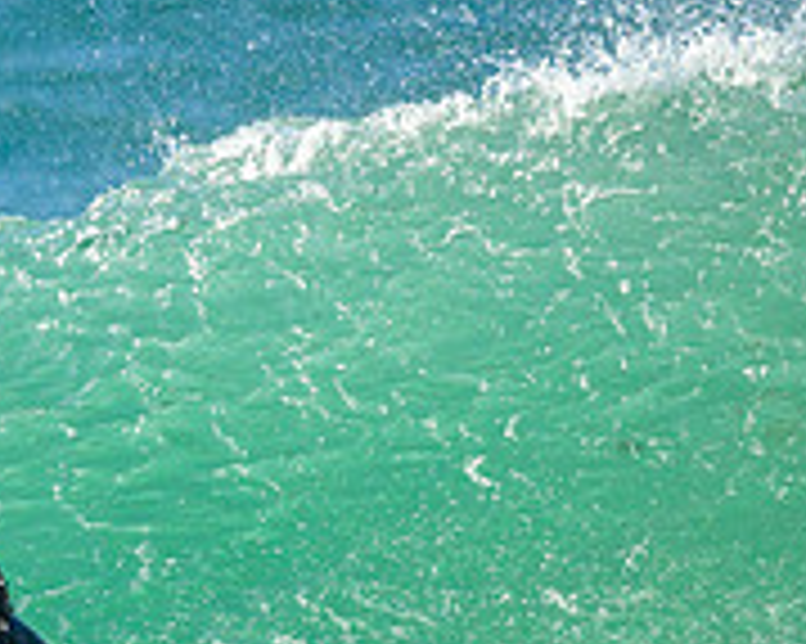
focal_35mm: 2812
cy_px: 682
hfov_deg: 0.7
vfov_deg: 0.6
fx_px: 67042
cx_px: -265
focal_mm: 800
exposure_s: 1/2000
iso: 500
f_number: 6.3
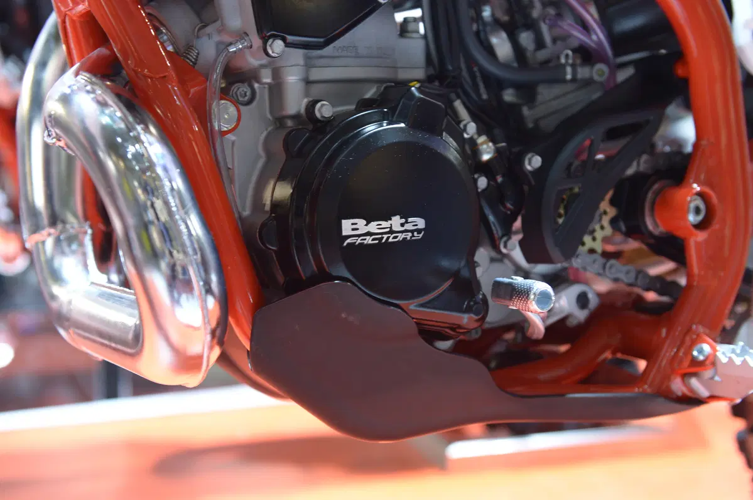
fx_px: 1003
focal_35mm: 48
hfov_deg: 41.1
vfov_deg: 28.0
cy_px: 250
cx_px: 376
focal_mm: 48
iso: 800
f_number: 3.5
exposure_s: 1/60
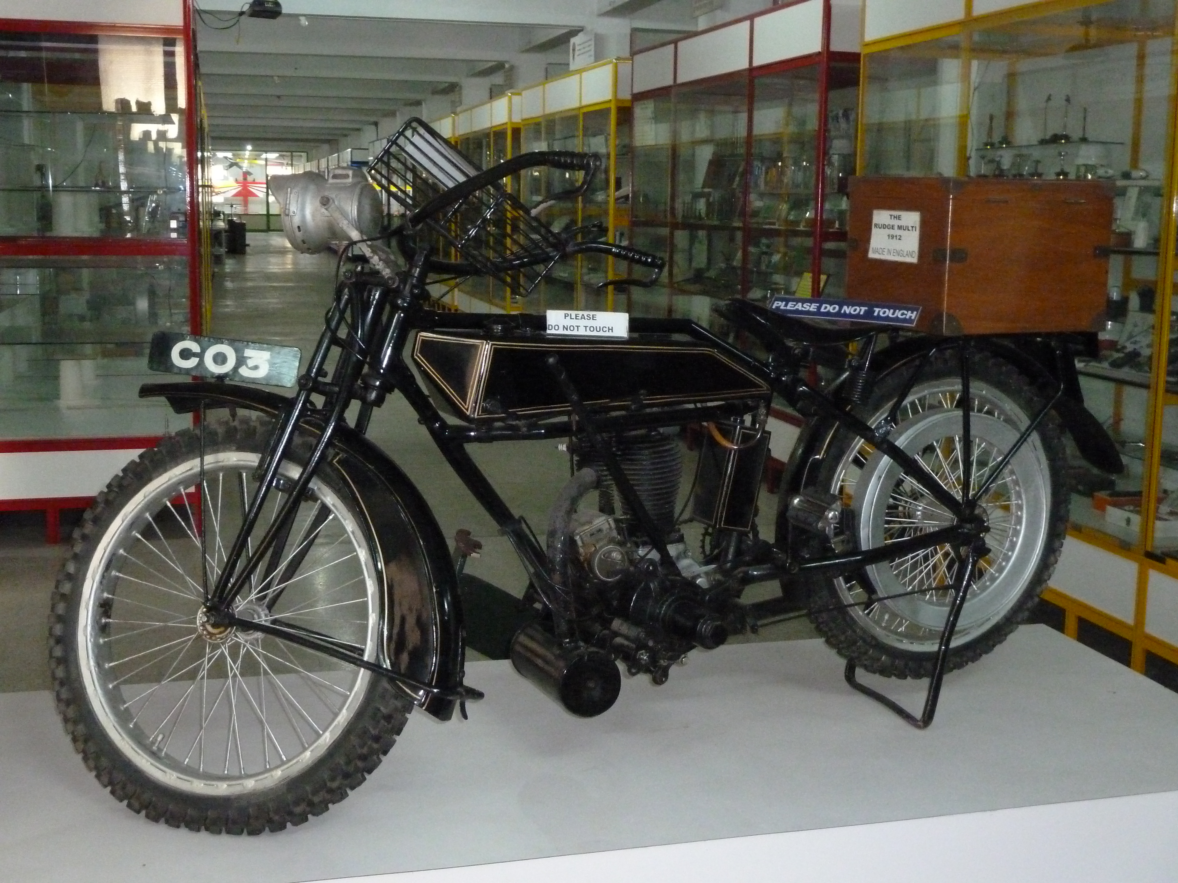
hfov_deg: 44.8
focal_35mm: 42
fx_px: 1429
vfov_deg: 34.3
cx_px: 589
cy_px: 442
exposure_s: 1/15
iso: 800
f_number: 3.7
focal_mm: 6.9
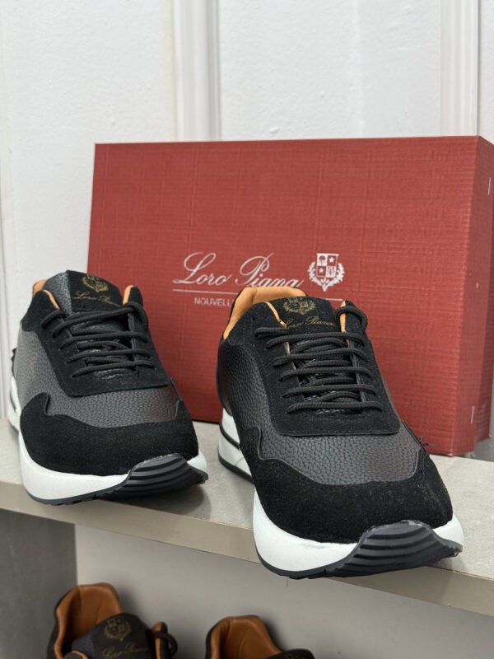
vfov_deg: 39.7
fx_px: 913
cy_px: 330
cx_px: 247
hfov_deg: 30.3
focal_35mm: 48
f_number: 1.78
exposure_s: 1/100
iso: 64
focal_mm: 6.76
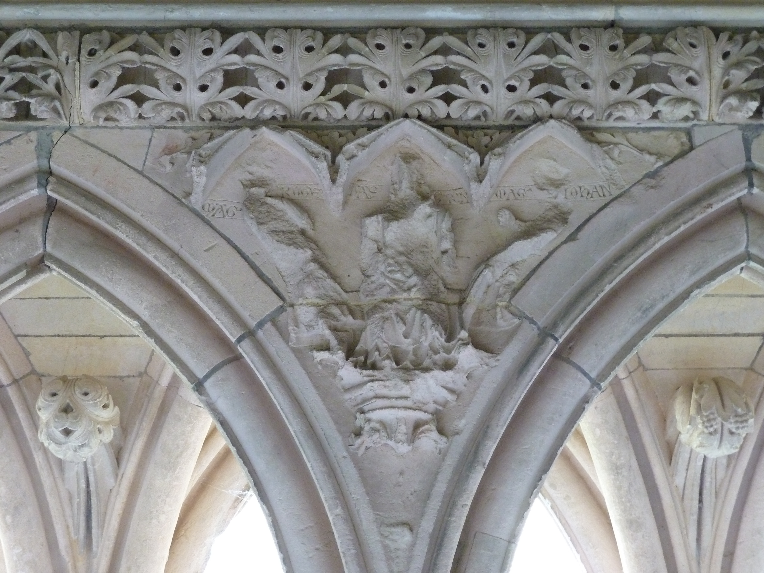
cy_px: 286
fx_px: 1479
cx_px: 382
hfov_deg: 29.0
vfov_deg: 21.9
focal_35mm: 67
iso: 400
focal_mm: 11
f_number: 4.1
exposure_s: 1/15
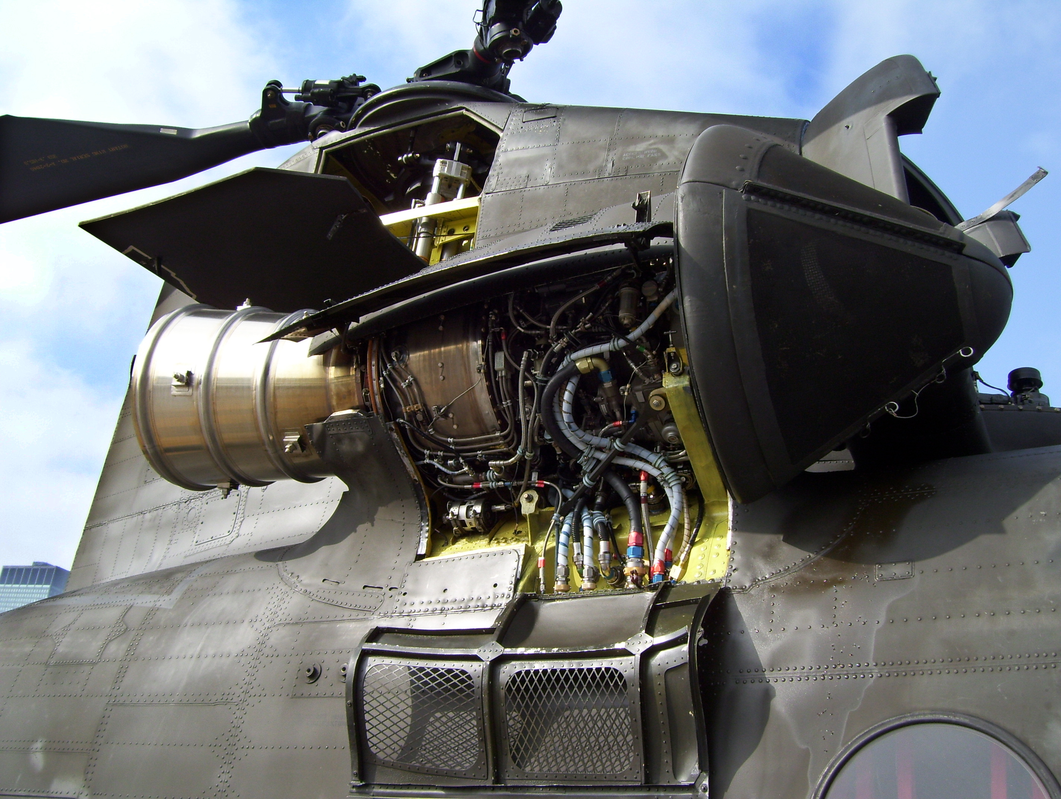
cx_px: 530
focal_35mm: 36
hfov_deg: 51.3
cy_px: 400
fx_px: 1105
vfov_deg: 39.7
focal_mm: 6
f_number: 4.8
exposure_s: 1/250
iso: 80
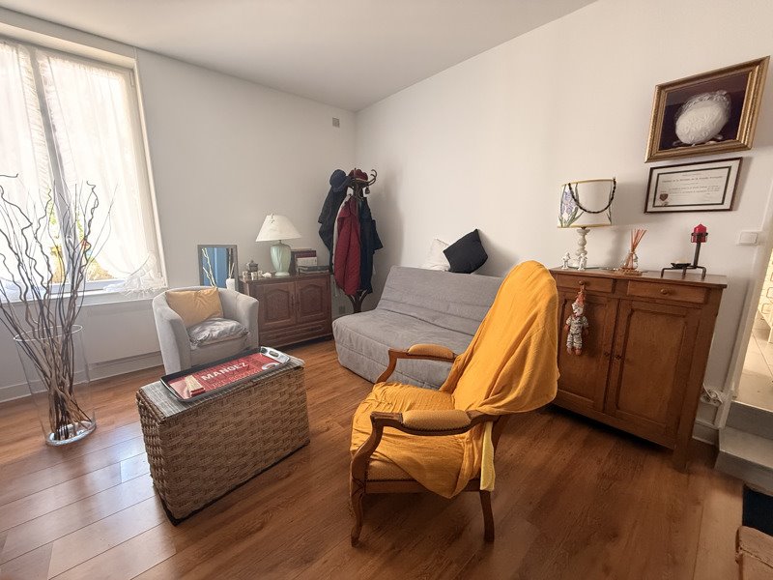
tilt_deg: -11.0
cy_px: 290
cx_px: 386
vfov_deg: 85.7
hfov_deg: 102.1
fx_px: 313
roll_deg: +0.3
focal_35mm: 14
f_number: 2.2
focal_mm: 2.22
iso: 500
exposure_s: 1/50
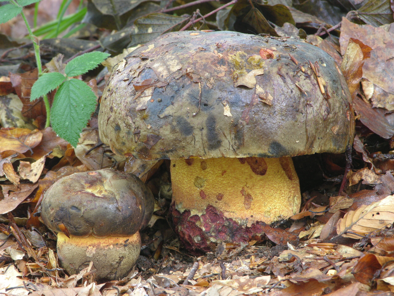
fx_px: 3187
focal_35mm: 280
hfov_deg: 7.1
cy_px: 148
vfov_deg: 5.3
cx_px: 197
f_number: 7.4
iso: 100
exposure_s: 3.06
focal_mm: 71.2
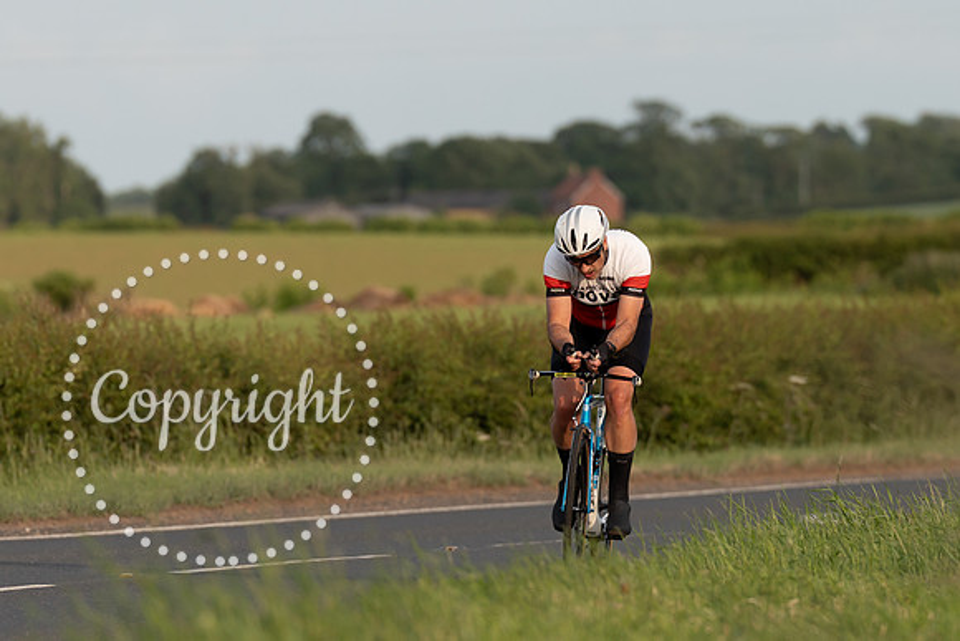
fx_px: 11939
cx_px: 613
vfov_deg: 3.1
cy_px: 391
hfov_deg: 4.6
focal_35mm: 448
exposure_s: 1/1000
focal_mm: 200
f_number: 3.5
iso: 200
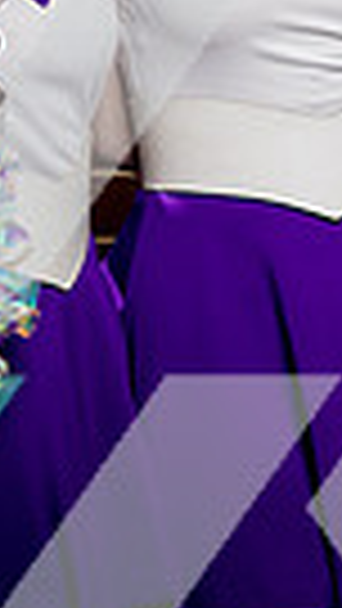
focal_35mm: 153
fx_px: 2465
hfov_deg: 7.5
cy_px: 87
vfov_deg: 13.9
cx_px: 735
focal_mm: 29
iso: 400
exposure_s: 1/250
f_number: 5.6
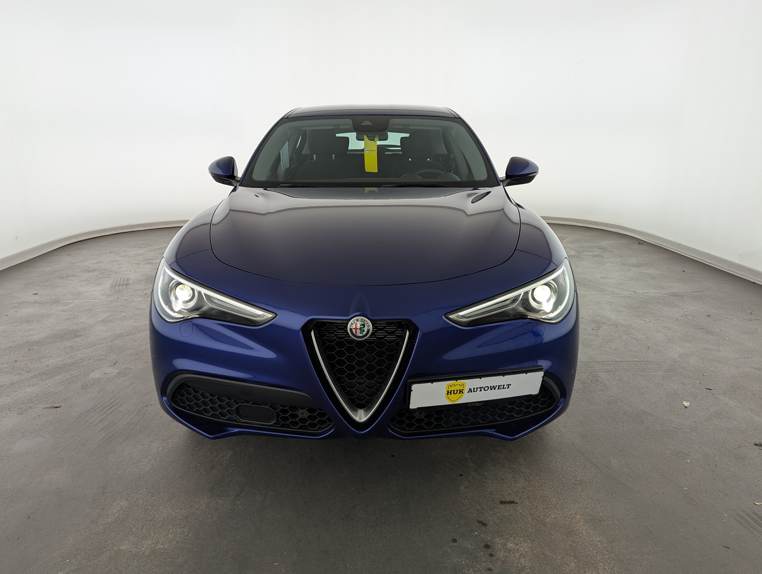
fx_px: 529
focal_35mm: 24
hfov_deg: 71.5
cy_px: 287
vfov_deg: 56.9
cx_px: 381
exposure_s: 1/210
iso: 48
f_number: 1.85
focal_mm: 6.81
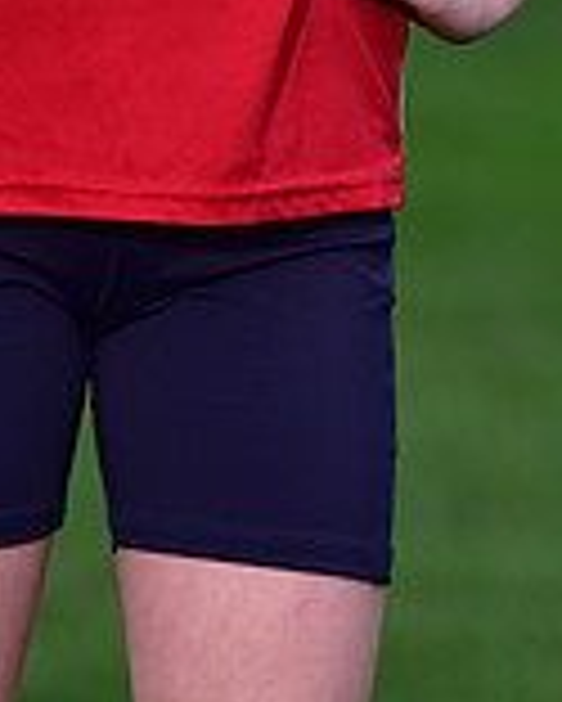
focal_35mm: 557
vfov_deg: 3.5
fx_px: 11569
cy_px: -572
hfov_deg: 2.8
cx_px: 142
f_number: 4.5
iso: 640
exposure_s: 1/200
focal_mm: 160
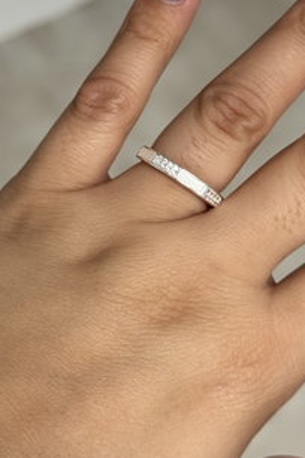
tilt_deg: +1.3
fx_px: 1106
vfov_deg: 23.0
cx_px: 155
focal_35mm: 87
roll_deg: -0.5
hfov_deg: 15.7
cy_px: 77
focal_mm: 6.76
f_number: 1.78
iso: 50
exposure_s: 1/121
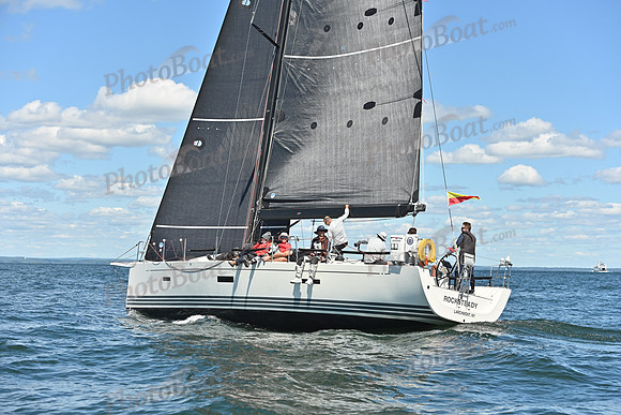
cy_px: 208
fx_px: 1208
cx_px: 310
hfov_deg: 28.8
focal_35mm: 70
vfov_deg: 19.5
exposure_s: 1/3200
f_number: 5
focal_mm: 70
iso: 320
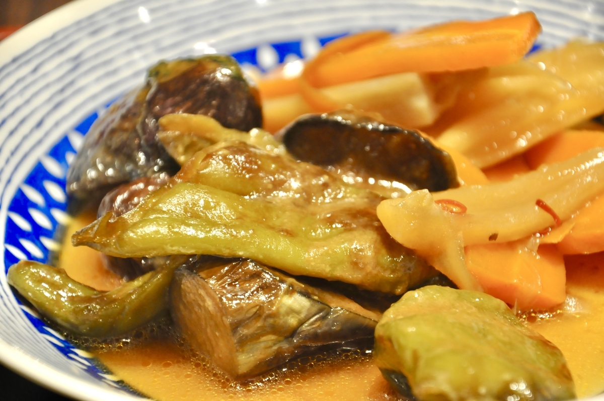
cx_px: 302
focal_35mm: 158
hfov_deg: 13.1
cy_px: 200
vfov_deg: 8.7
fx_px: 2639
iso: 1600
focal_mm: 105
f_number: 5.6
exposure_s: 1/80
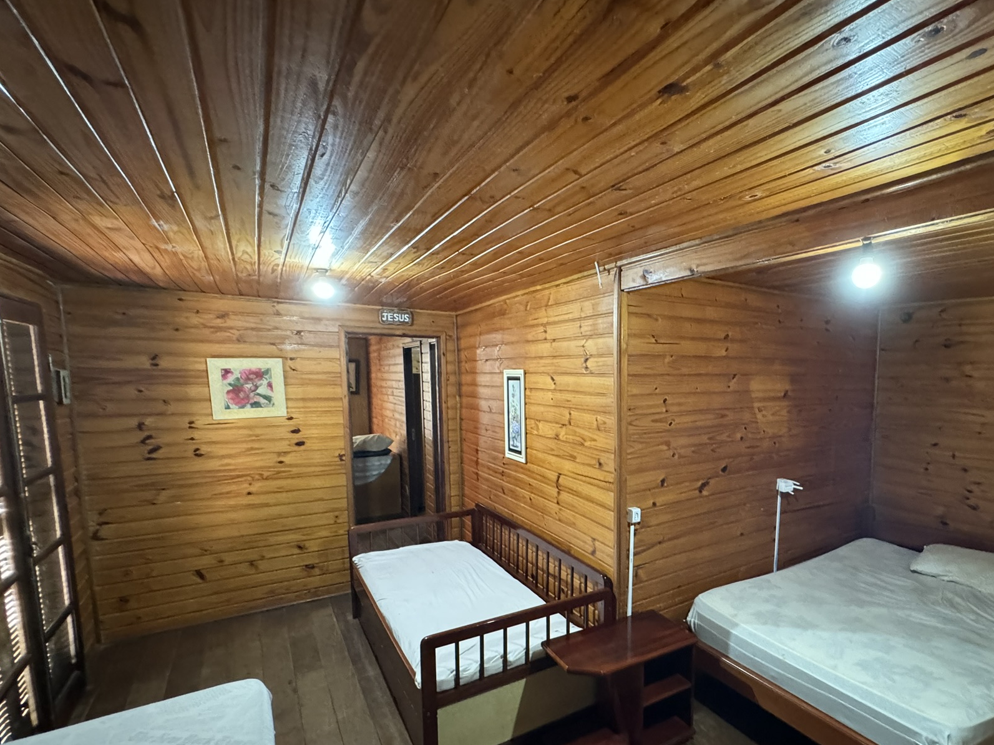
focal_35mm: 18
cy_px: 433
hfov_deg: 85.9
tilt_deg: -4.9
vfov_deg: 71.1
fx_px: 517
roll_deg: -0.4
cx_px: 626
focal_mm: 2.22
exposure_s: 1/60
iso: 1250
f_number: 2.2
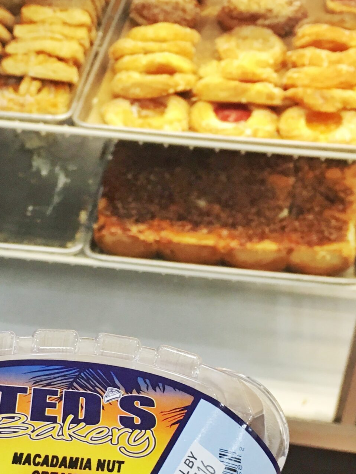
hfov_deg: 24.9
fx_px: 795
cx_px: 83
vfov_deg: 32.6
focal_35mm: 58
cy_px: 358
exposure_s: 1/30
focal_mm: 4.15
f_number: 2.2
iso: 80
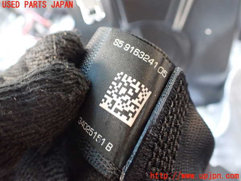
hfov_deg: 60.0
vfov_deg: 46.8
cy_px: 90
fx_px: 209
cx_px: 120
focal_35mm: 30
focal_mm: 5.4
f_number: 2.3
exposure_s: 1/40
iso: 800
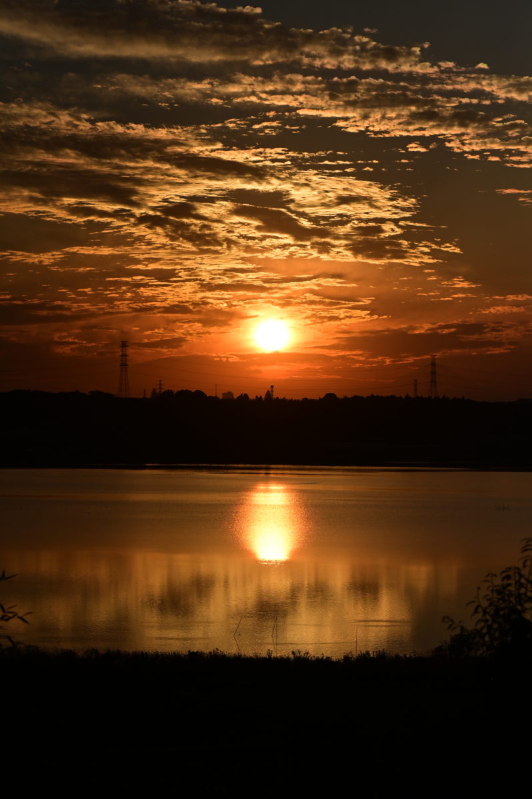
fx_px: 2775
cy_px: 400
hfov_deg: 10.9
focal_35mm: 125
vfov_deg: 16.4
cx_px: 266
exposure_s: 1/8000
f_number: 8
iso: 400
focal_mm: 125
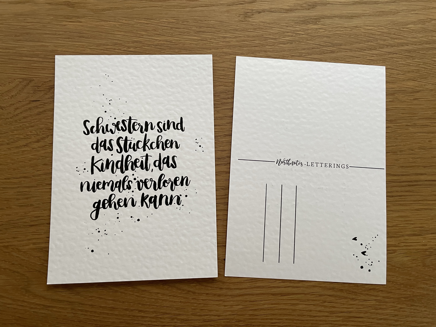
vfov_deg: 53.1
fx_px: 327
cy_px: 164
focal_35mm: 26
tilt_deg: -82.8
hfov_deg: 67.3
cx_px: 218
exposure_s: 1/60
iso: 200
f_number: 1.6
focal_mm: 4.2
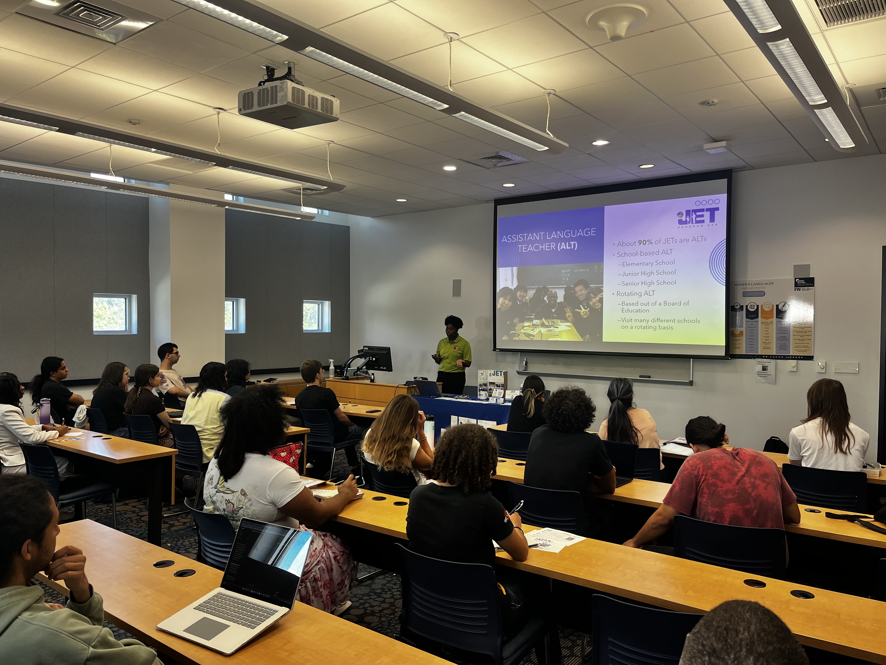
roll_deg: -0.1
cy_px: 332
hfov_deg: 67.3
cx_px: 443
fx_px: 665
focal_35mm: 26
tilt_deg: -2.1
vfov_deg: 53.1
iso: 50
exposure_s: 1/90
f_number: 1.6
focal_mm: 5.1
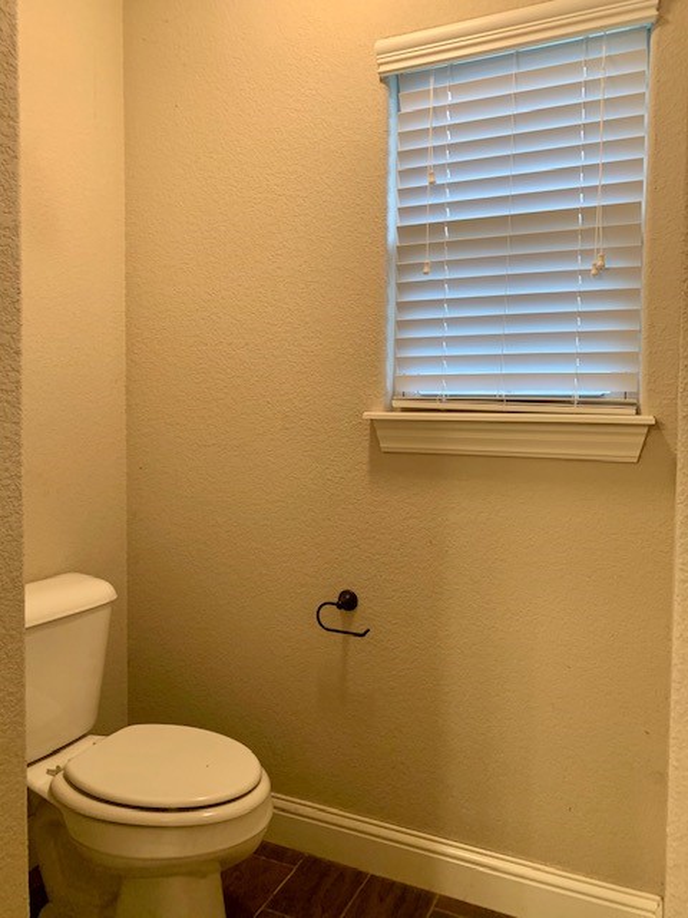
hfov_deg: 53.1
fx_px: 689
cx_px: 344
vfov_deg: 67.3
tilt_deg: -1.5
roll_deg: -0.2
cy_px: 459
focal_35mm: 26
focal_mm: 4.25
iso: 200
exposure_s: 1/60
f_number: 1.8
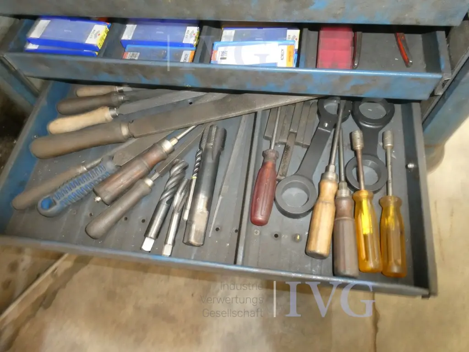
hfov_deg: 71.6
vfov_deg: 56.8
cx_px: 234
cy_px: 176
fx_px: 325
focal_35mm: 24
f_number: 3.3
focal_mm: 4.3
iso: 800
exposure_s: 1/8
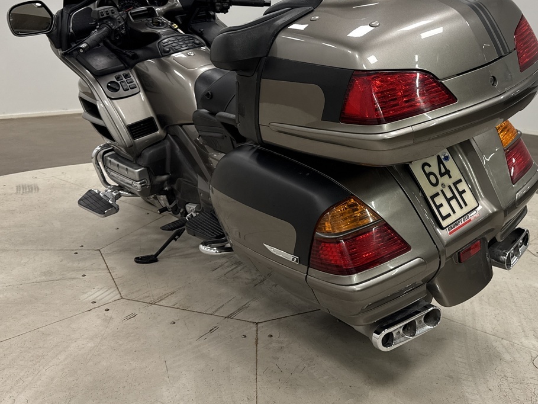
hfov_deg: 48.7
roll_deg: -2.7
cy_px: 125
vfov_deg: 37.2
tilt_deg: -9.2
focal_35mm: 38
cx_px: 322
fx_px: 591
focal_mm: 6.76
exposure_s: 1/100
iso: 160
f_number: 1.78
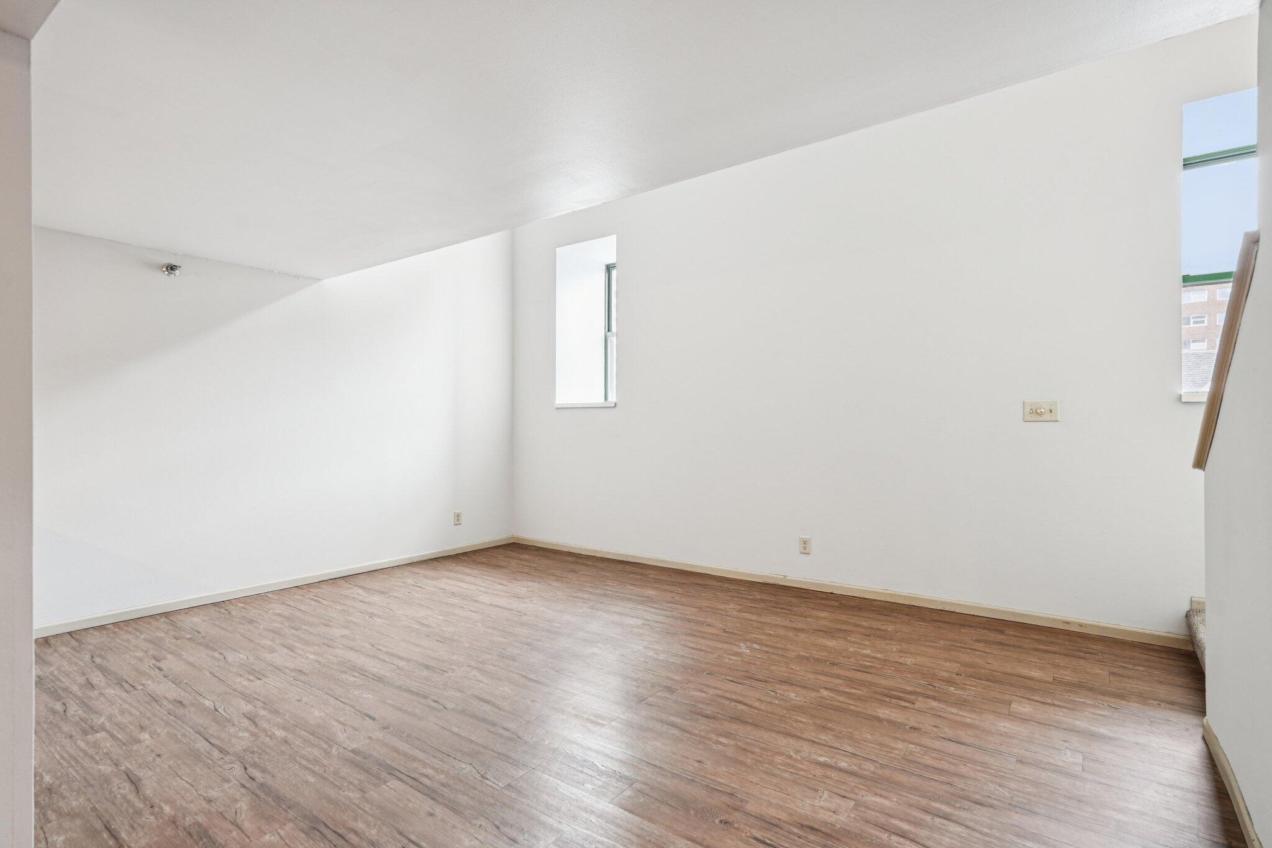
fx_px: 636
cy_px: 424
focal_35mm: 18
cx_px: 636
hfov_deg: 90.0
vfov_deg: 67.4
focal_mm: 18
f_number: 6.3
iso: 320
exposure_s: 1/10
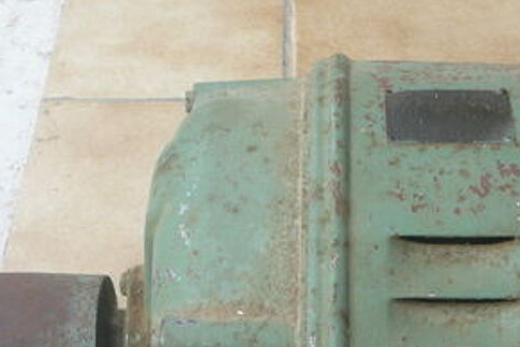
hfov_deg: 22.4
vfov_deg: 14.8
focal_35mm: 90
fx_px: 1301
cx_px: 392
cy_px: 386
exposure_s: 1/125
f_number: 3.3
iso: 100
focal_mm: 6.9
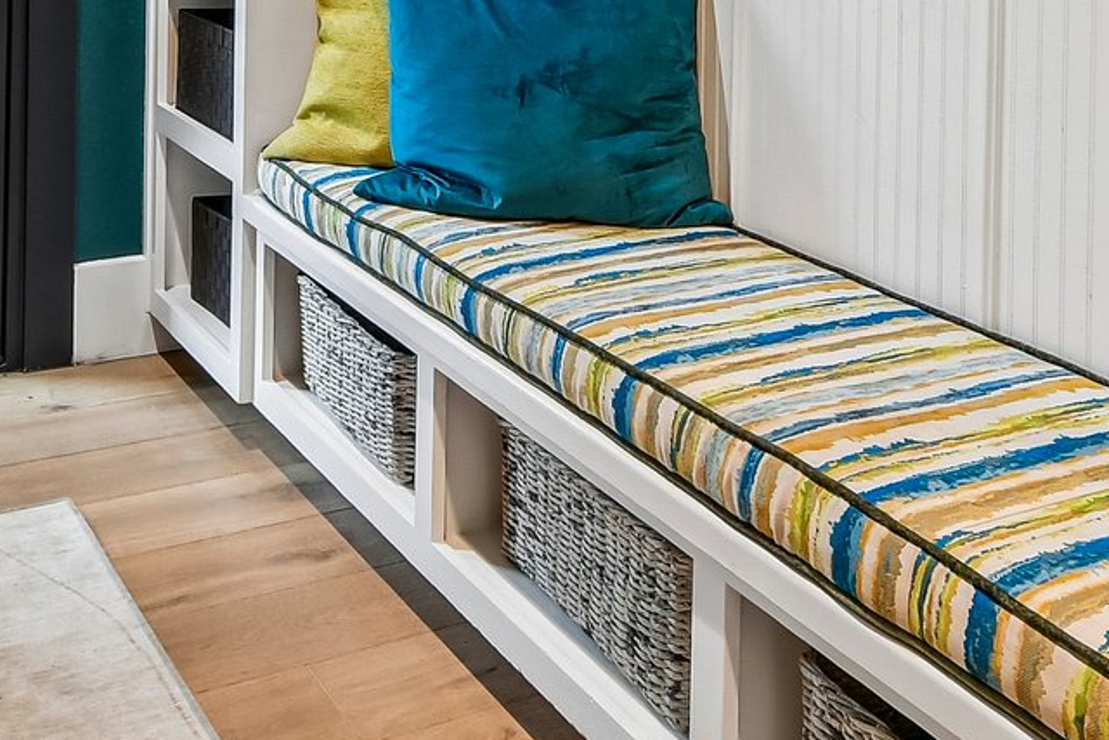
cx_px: 487
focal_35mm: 48
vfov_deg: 23.5
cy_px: -311
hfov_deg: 41.0
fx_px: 1479
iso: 400
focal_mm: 10
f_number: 8
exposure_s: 1/5
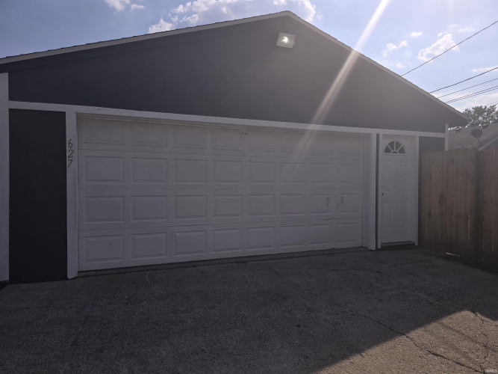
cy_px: 187
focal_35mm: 23
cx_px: 249
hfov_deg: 73.9
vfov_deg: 58.9
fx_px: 331
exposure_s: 1/1690
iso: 12
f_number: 1.7
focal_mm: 6.3
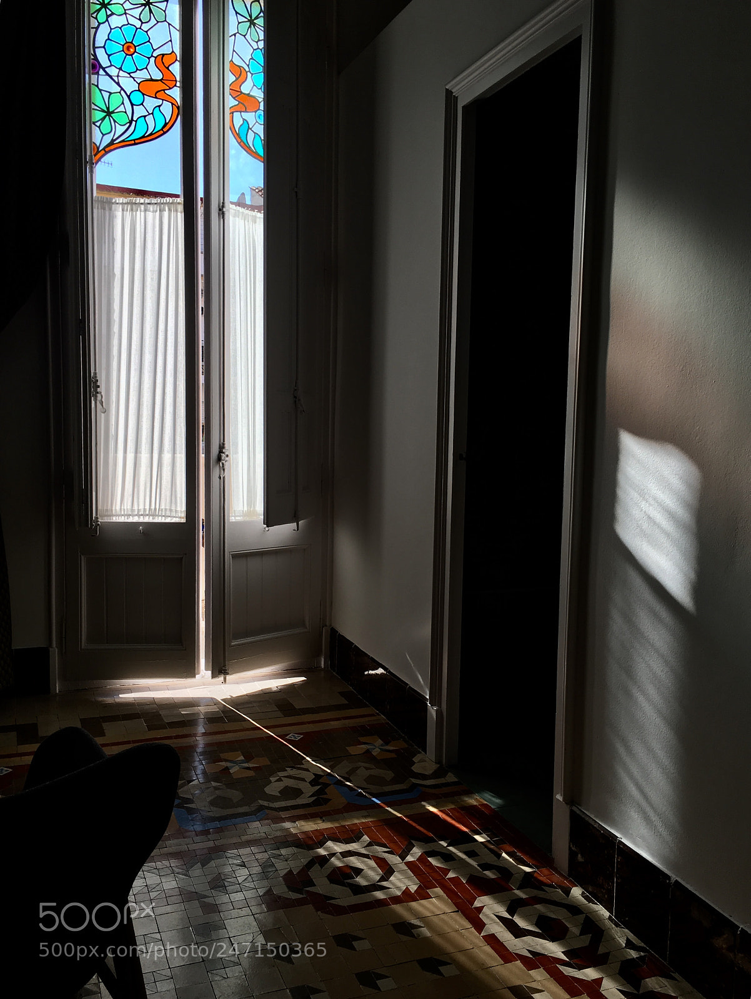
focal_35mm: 29
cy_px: 500
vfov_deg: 61.6
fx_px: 838
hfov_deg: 48.3
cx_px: 376
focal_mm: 4.15
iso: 25
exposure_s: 1/541
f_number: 2.2
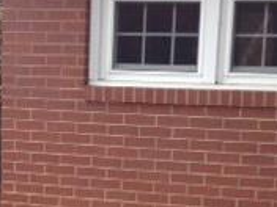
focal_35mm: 120
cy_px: 242
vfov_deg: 12.1
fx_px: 960
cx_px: 135
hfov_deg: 16.4
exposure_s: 1/40
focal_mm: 3.3
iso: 32
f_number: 2.4
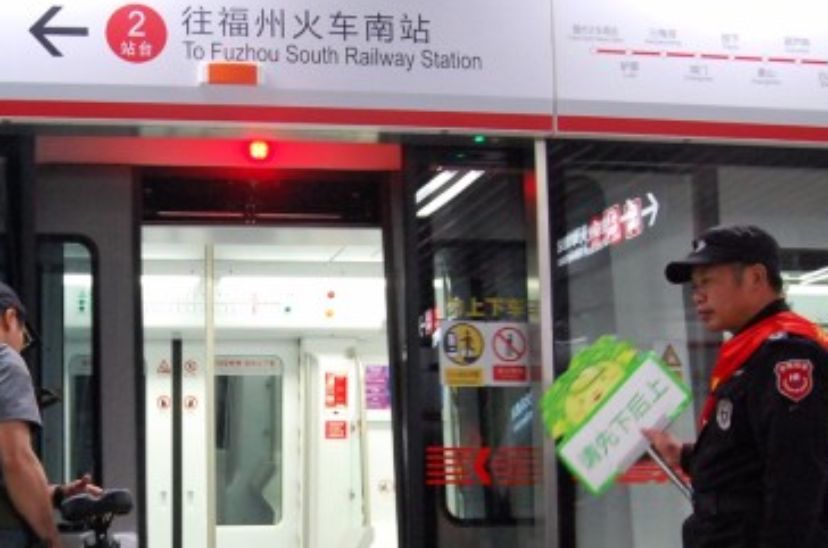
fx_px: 1331
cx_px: 171
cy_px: 448
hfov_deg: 33.6
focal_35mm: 58
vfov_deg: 22.9
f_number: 6.3
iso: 1600
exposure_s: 1/30
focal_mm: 22
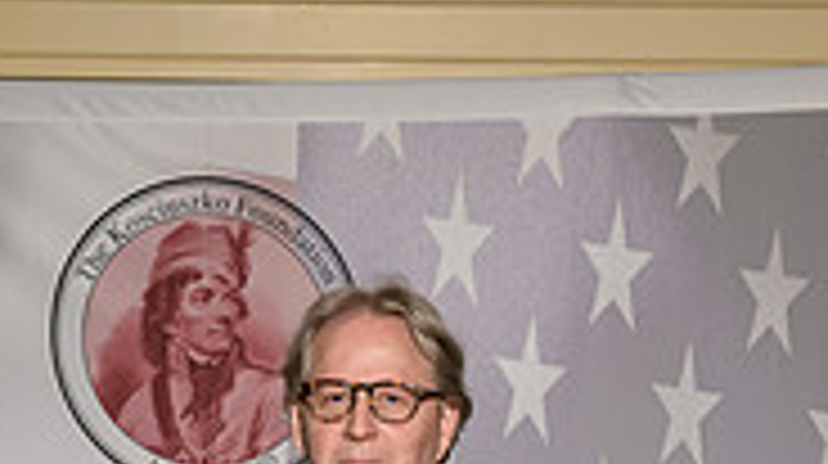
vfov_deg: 10.0
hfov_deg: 19.0
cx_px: 356
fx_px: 2478
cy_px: 883
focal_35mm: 113
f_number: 5
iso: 1000
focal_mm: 44
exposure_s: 1/100
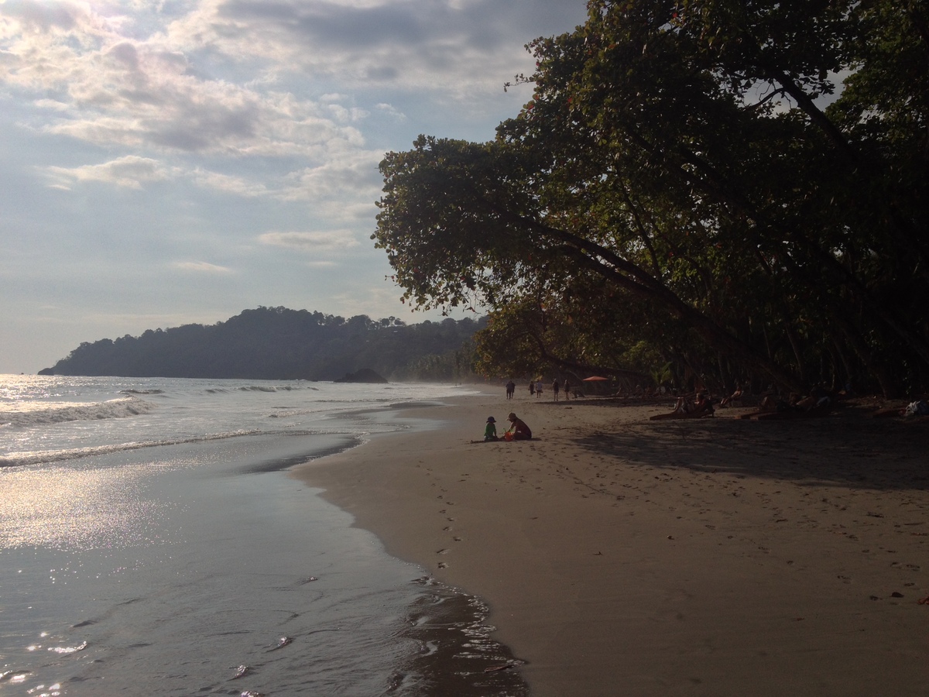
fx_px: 939
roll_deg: -0.7
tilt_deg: -1.2
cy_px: 348
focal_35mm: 35
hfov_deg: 52.6
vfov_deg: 40.7
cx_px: 464
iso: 50
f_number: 2.4
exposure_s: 1/6135
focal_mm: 4.28
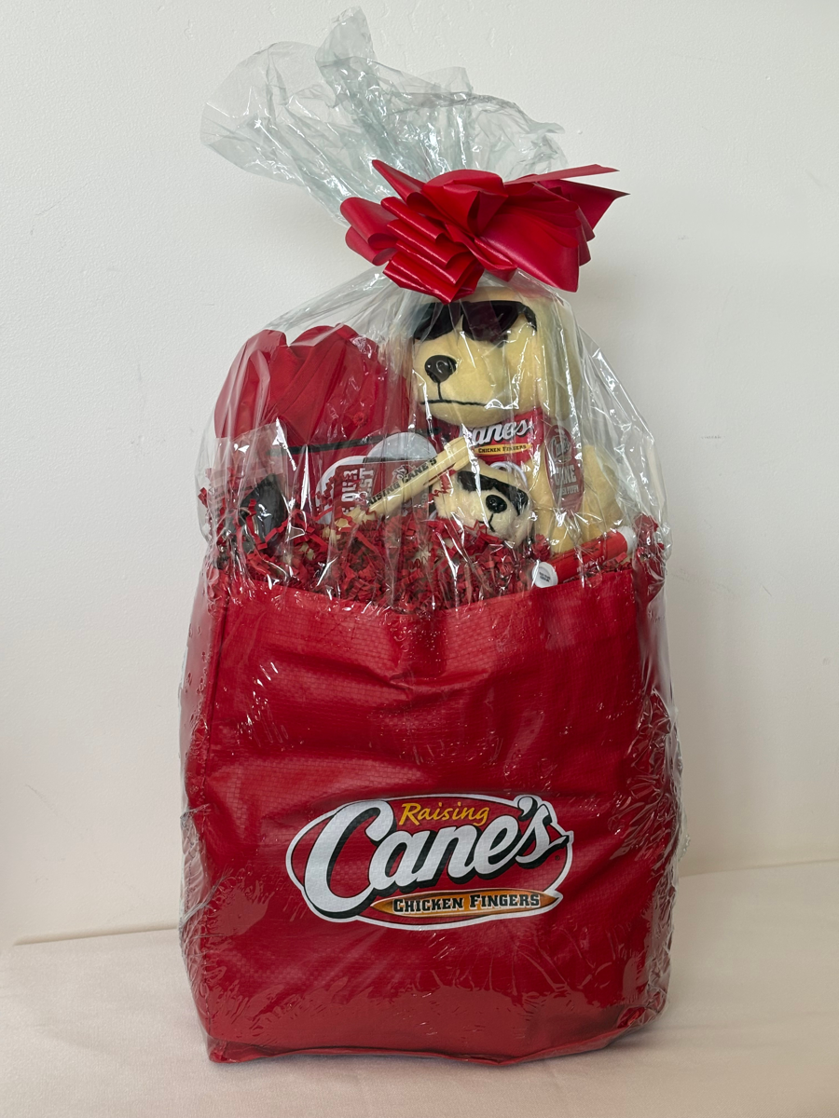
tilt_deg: -7.6
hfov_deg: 28.0
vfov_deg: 36.8
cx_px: 420
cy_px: 559
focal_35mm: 52
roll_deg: +0.4
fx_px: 1680
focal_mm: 5.96
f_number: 1.6
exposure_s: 1/118
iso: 50
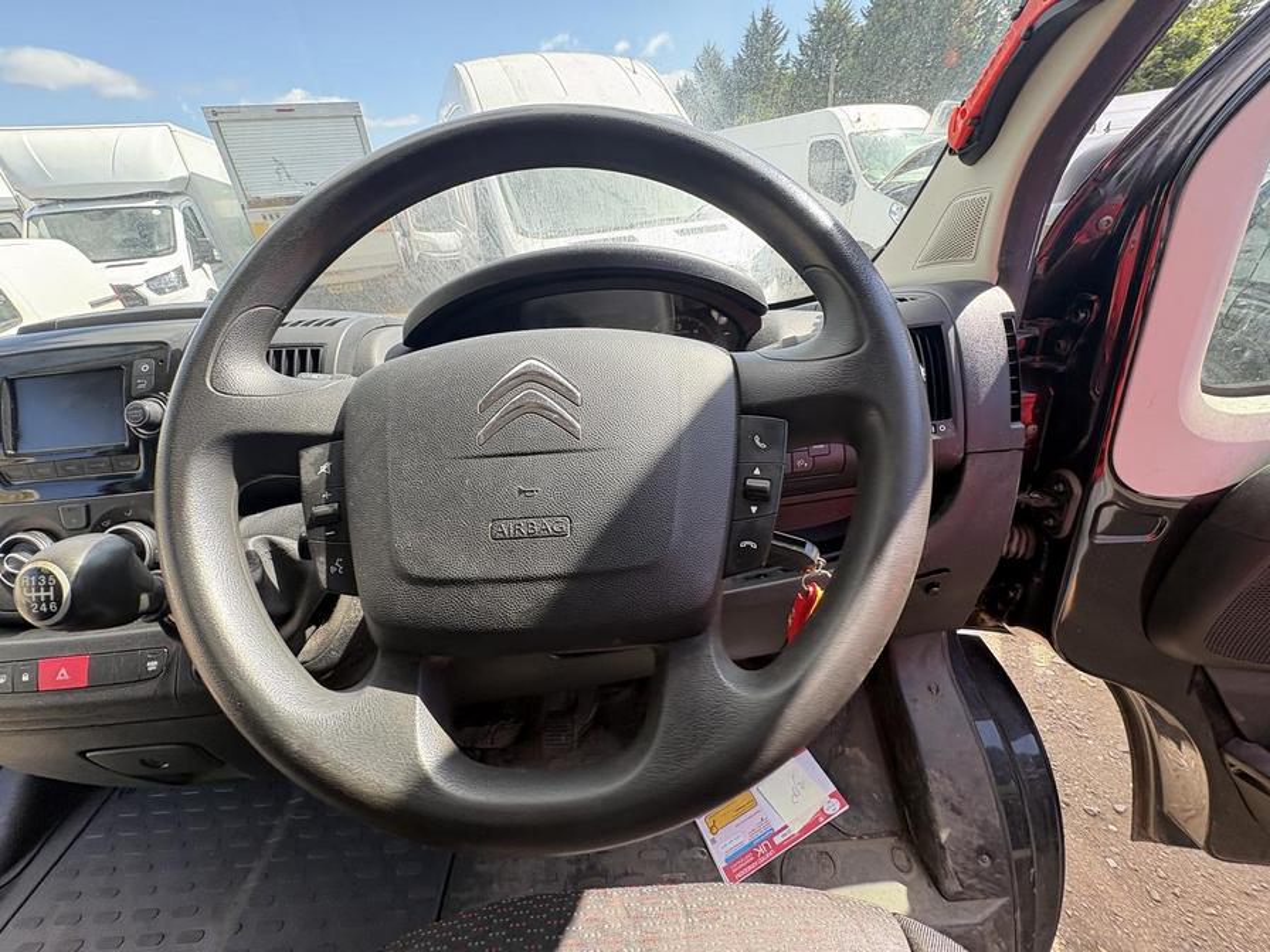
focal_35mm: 14
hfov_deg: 102.1
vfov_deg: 85.7
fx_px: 514
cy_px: 476
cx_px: 635
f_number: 2.2
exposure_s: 1/143
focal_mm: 2.22
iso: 64
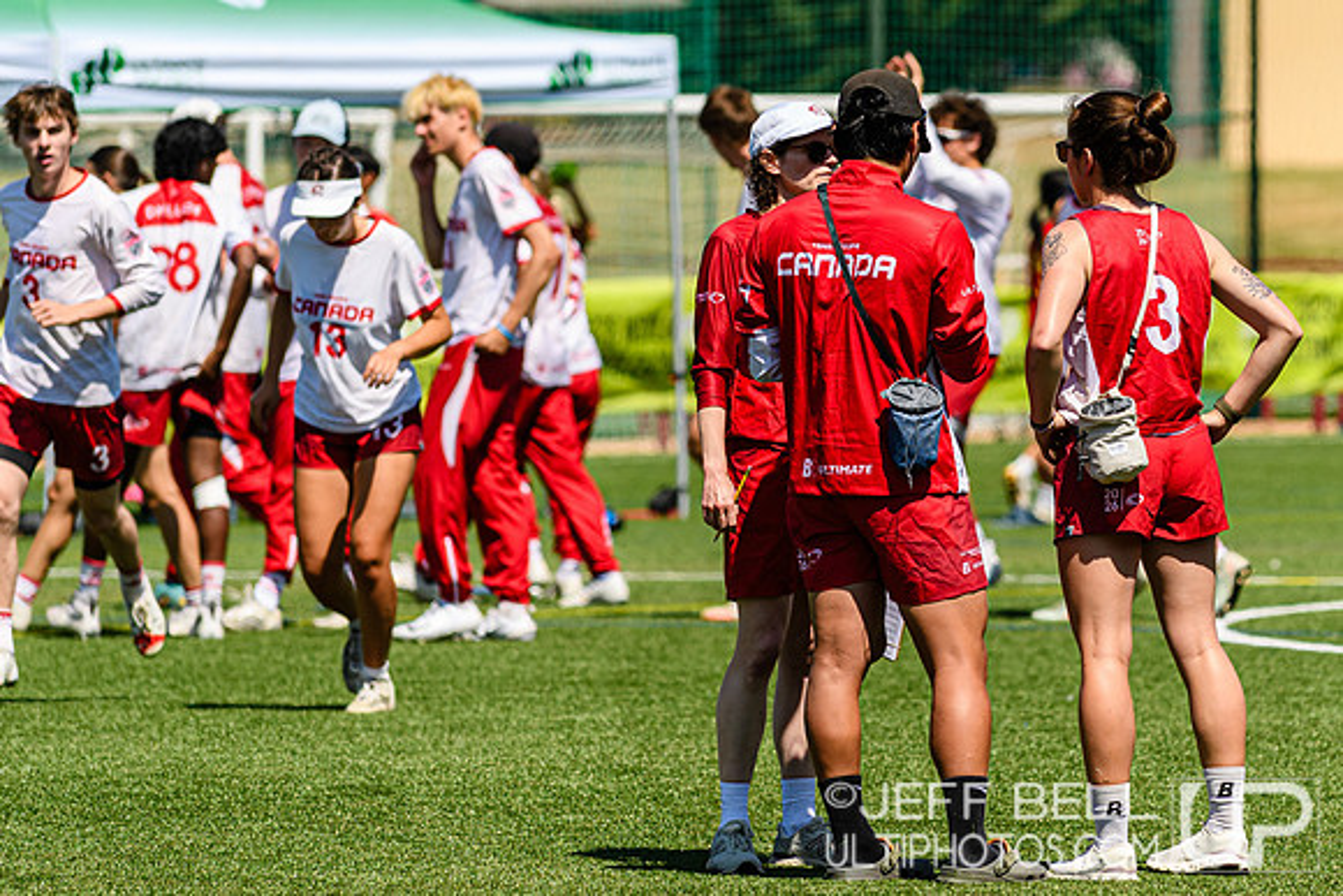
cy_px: 402
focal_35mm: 427
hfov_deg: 4.8
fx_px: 15922
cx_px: 955
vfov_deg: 3.2
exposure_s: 1/2000
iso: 180
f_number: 4
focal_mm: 200
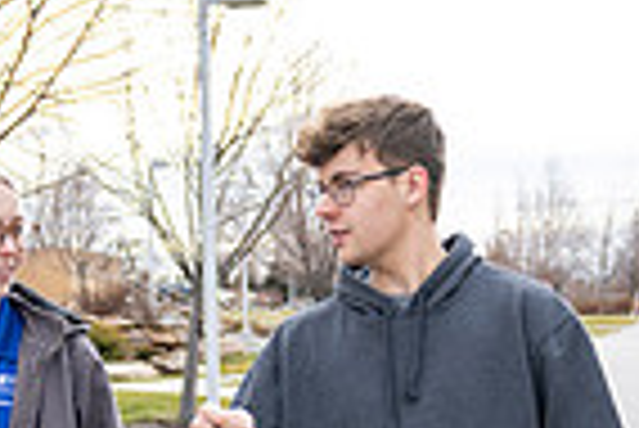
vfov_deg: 13.5
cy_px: 547
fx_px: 1741
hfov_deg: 20.3
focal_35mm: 98
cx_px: 54
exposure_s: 1/1250
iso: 400
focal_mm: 24
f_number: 2.8
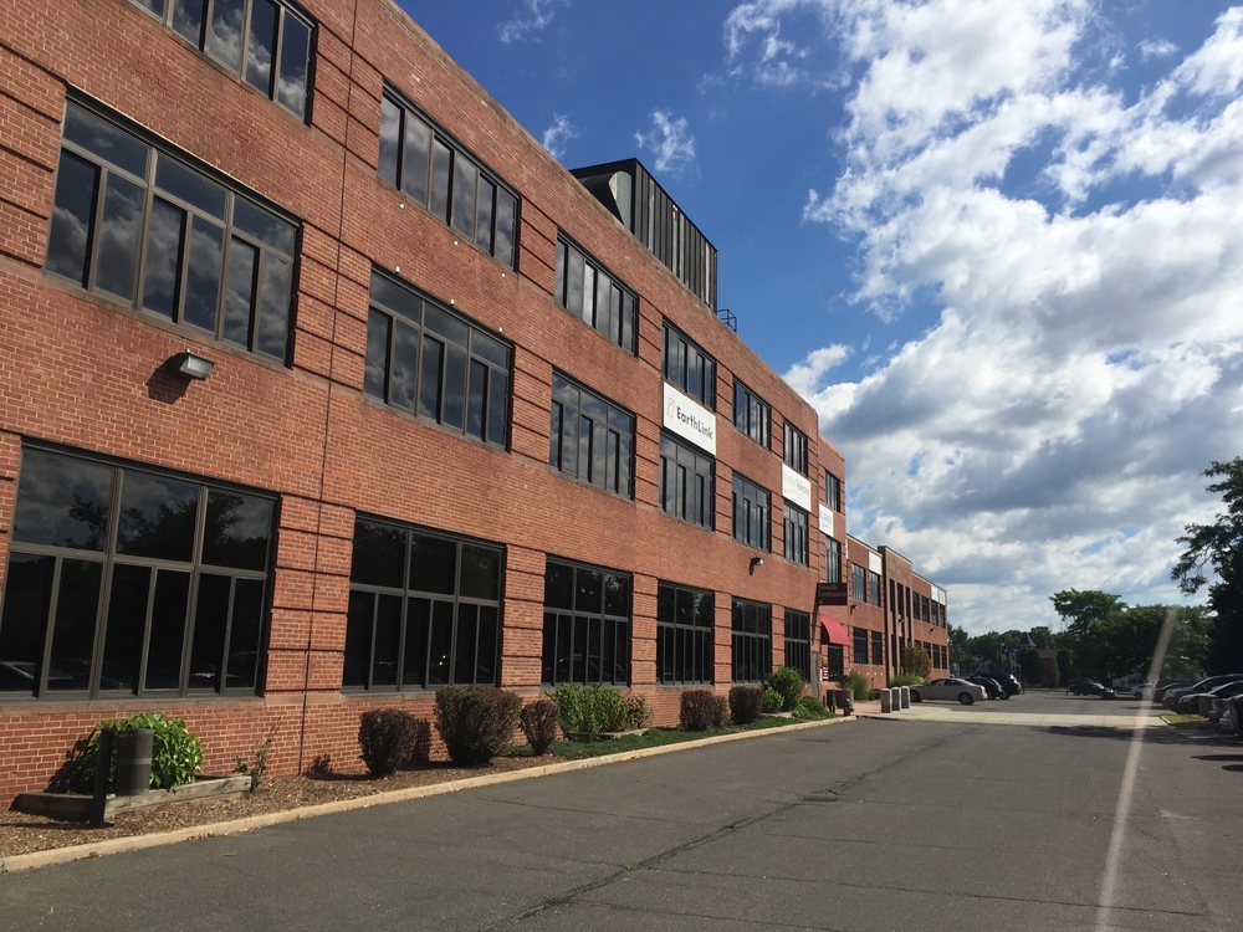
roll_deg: -2.5
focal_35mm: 29
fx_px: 1041
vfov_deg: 48.2
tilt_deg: +10.0
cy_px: 466
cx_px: 622
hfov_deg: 61.7
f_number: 2.2
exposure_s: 1/3300
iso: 32
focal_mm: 4.15
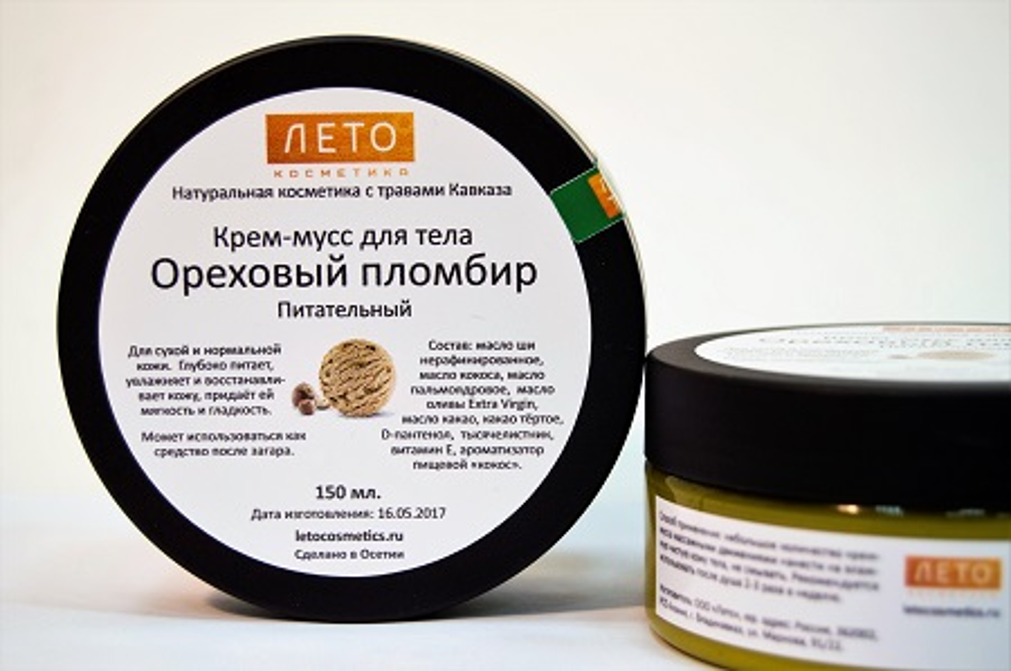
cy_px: 336
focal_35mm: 75
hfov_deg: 27.0
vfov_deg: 18.1
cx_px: 506
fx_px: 2104
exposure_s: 1/15
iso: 100
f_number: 5.6
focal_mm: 50
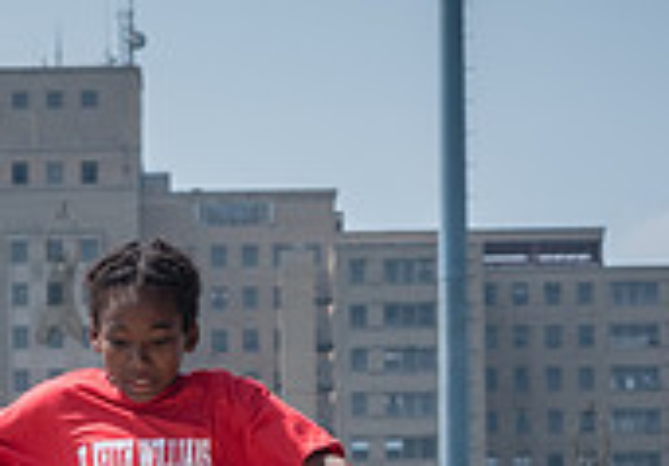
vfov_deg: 4.6
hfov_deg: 6.7
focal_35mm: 304
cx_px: -29
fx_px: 5726
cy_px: 727
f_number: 8
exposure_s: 1/1000
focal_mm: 80
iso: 400
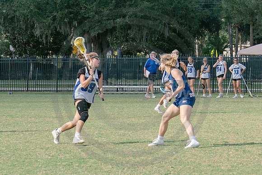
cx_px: 186
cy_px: 67
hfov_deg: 9.3
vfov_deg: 6.2
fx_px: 1615
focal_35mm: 222
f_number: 5.6
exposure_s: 1/800
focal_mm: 70
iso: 250
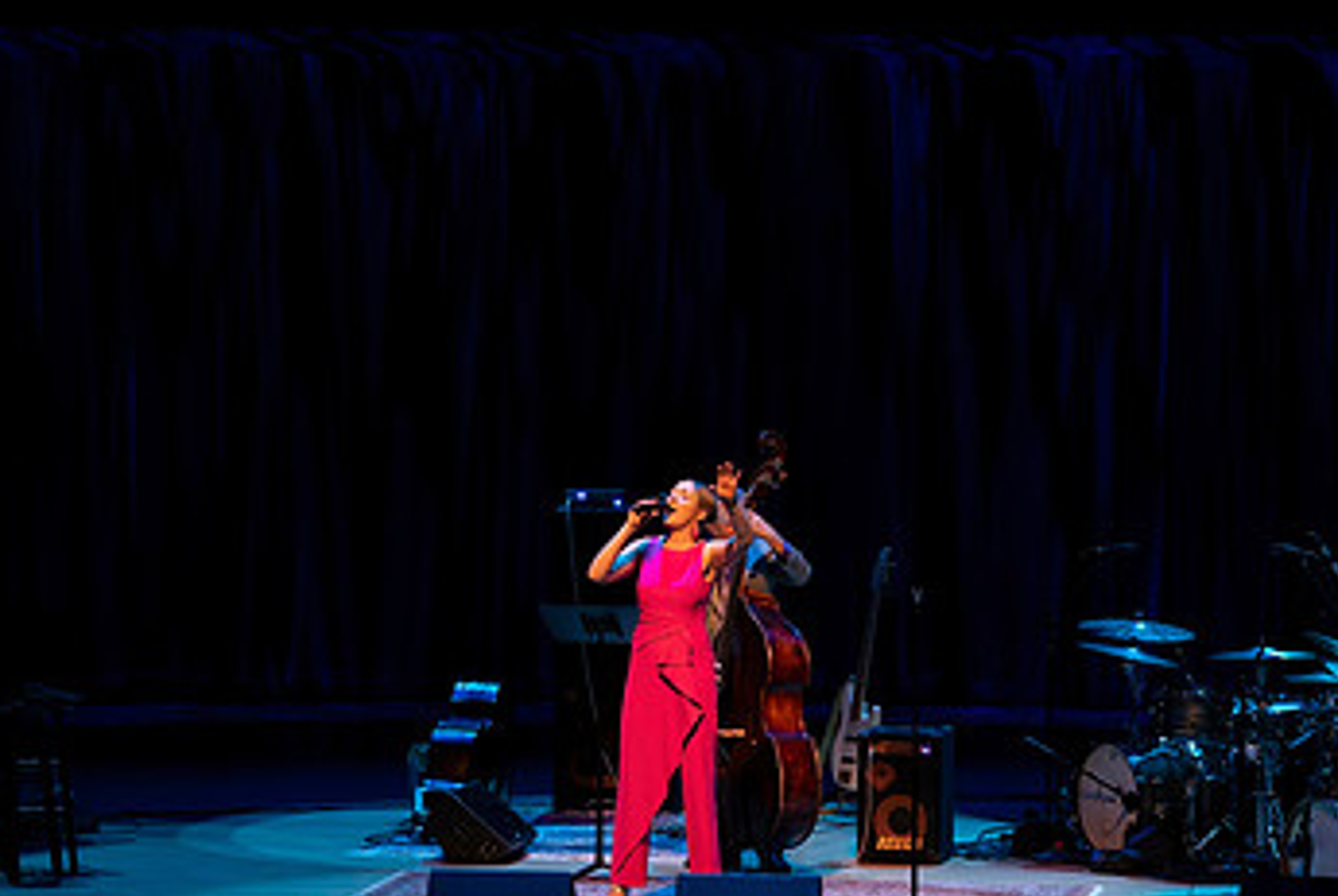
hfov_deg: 10.5
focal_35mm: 195
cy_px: 588
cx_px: 568
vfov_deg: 7.1
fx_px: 7257
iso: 3200
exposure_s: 1/250
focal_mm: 107
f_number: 5.6
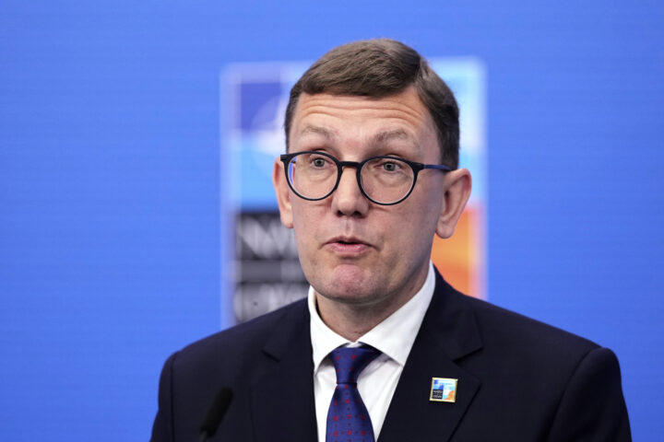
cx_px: 332
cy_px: 221
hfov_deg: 10.2
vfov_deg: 6.8
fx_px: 3725
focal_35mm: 202
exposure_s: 1/1000
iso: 1600
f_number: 2
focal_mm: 135
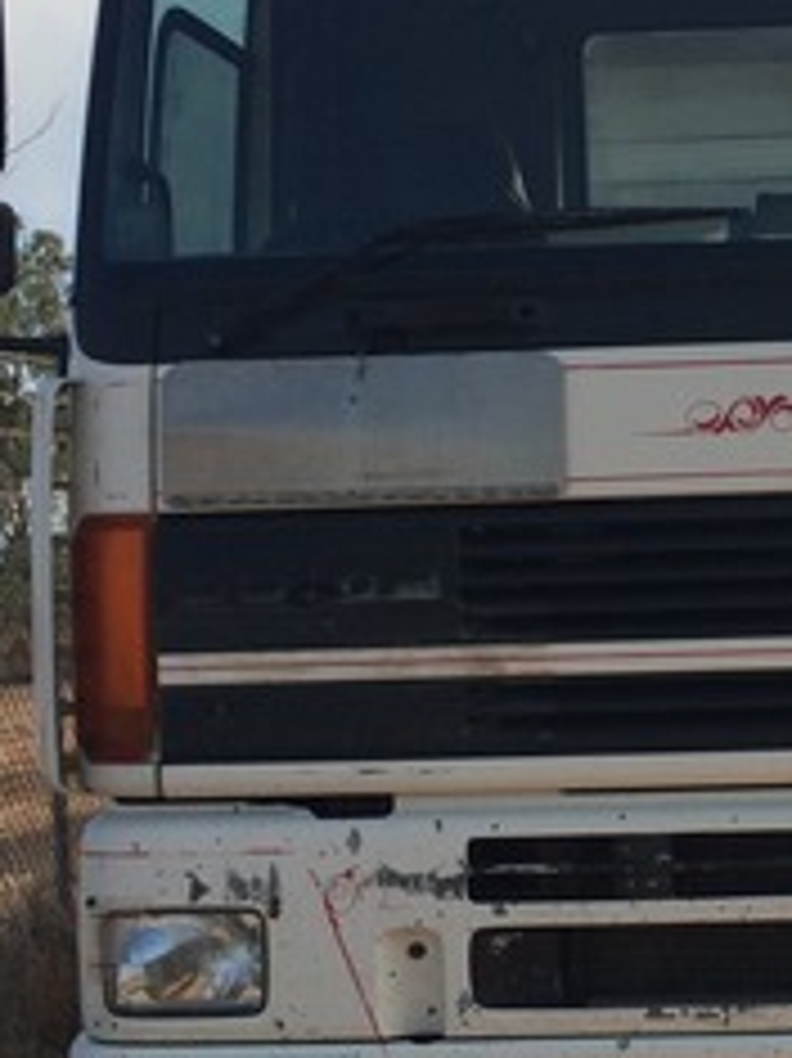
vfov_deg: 26.3
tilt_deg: +0.6
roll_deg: +3.4
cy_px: 549
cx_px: 778
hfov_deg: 19.4
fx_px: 2260
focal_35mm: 74
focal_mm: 4.15
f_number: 2.2
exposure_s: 1/2564
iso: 32
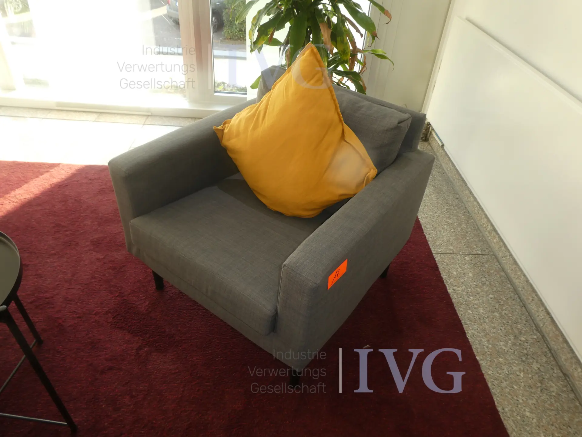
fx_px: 404
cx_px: 291
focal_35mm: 24
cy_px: 218
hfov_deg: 71.6
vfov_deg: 56.8
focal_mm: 4.3
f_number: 3.3
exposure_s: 1/50
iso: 80
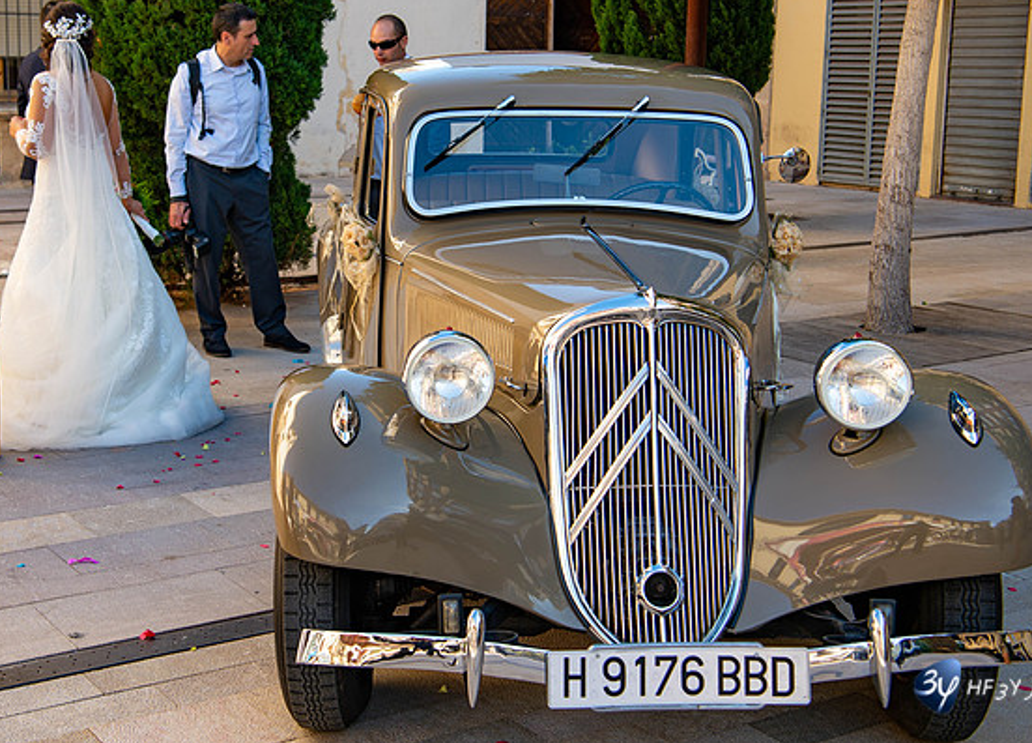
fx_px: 1586
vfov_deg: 26.3
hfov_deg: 35.9
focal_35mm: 54
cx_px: 424
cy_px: 295
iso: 100
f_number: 5
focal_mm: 40
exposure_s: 1/100
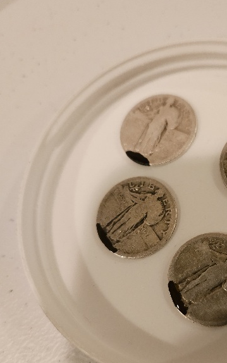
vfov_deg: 56.0
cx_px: 189
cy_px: 226
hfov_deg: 35.8
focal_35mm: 34
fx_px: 336
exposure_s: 1/120
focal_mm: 5.4
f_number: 1.8
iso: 640
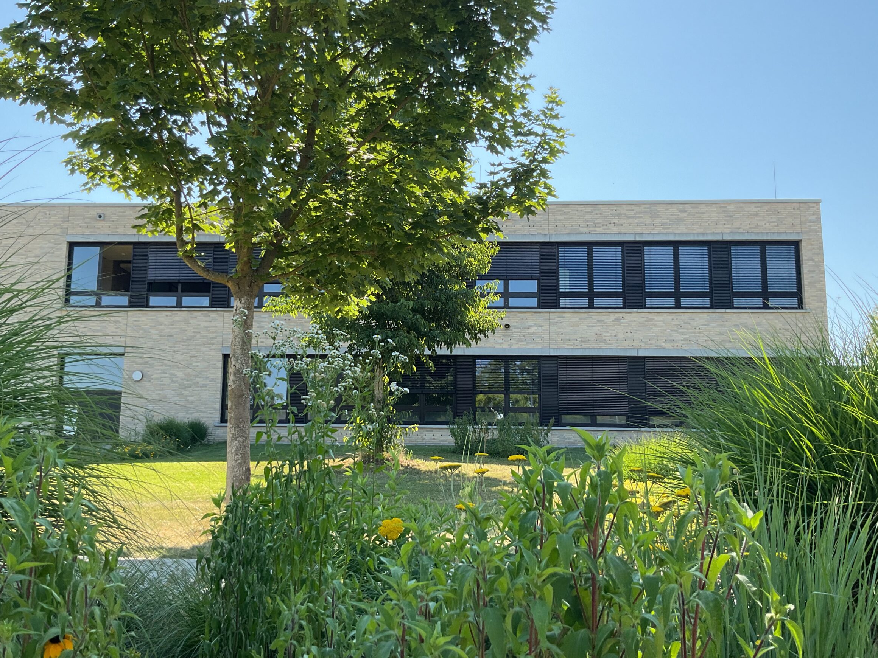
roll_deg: +0.5
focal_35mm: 32
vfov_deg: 44.1
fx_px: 812
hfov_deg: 56.8
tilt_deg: +9.0
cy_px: 343
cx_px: 408
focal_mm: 3
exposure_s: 1/519
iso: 16
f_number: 1.8
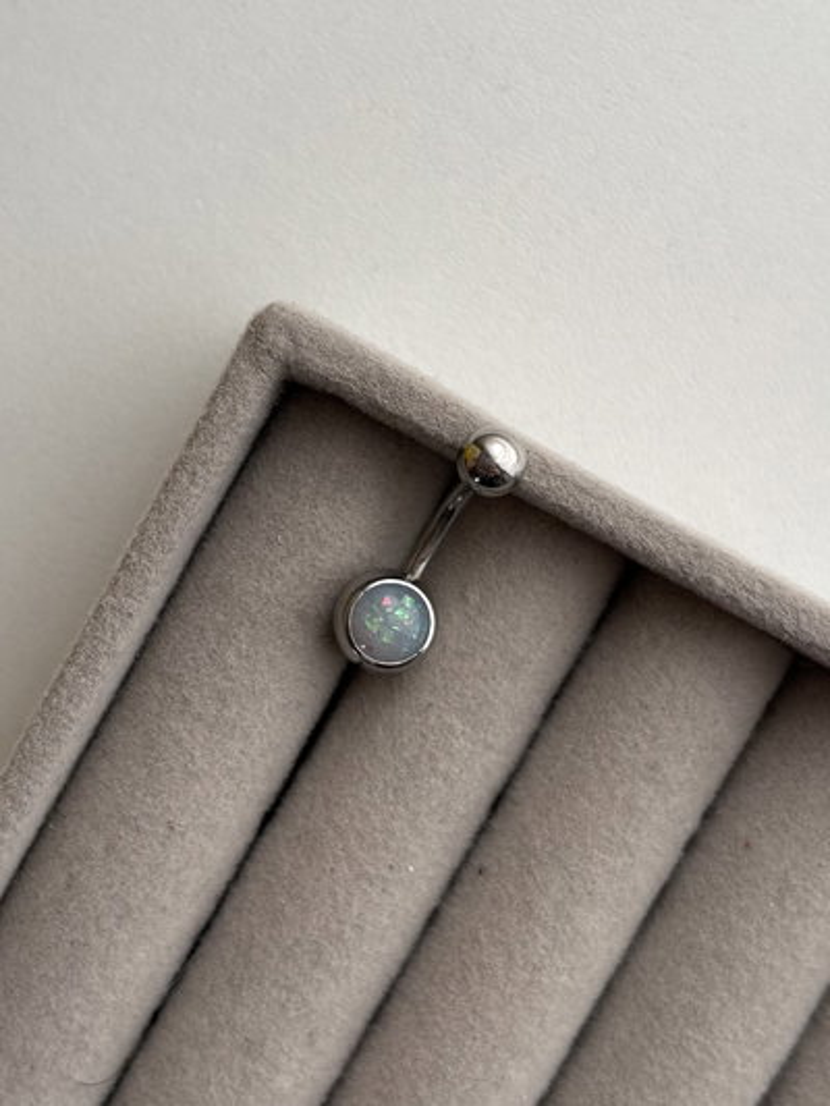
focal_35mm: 26
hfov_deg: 53.1
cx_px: 415
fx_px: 831
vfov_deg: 67.3
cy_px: 553
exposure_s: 1/121
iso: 40
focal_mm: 5.96
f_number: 1.6
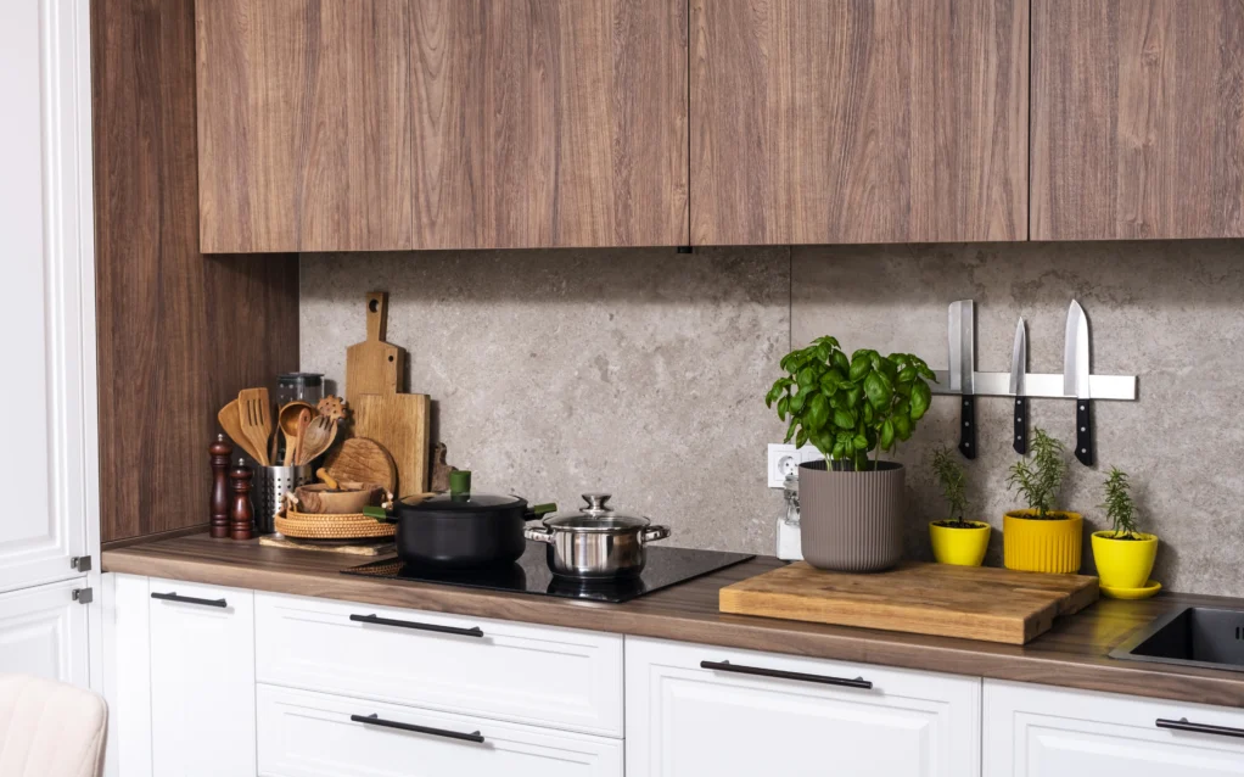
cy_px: 377
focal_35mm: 47
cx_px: 622
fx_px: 1593
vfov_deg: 27.4
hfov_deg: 42.7
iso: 80
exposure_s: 1/125
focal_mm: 30.8
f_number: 4
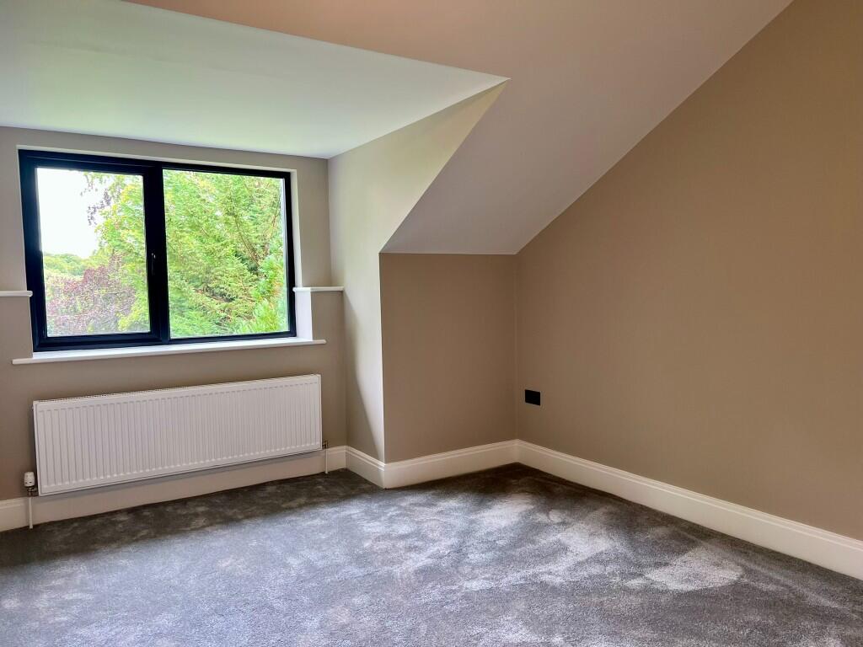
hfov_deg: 67.3
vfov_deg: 53.1
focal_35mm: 26
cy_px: 324
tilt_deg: -4.0
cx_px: 432
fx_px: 648
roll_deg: +1.1
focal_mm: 5.7
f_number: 1.5
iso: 80
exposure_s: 1/100
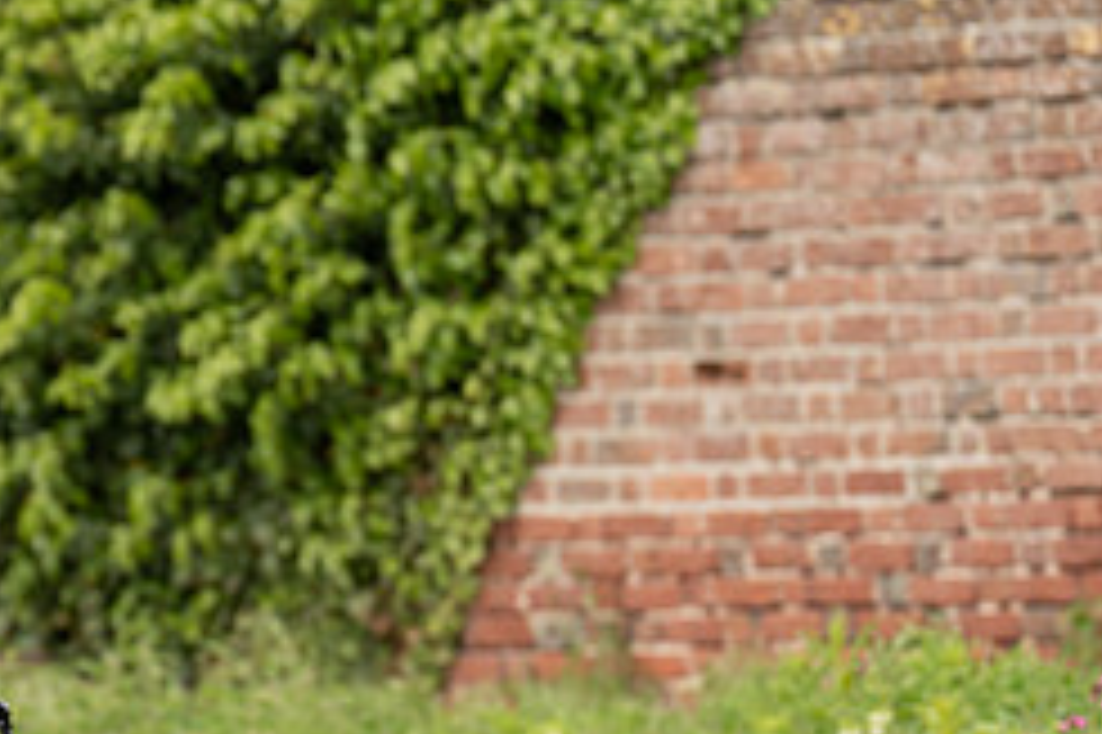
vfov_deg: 2.9
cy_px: 529
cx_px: -148
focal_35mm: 474
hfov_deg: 4.3
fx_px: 14499
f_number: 3.5
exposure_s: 1/1000
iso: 320
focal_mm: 200
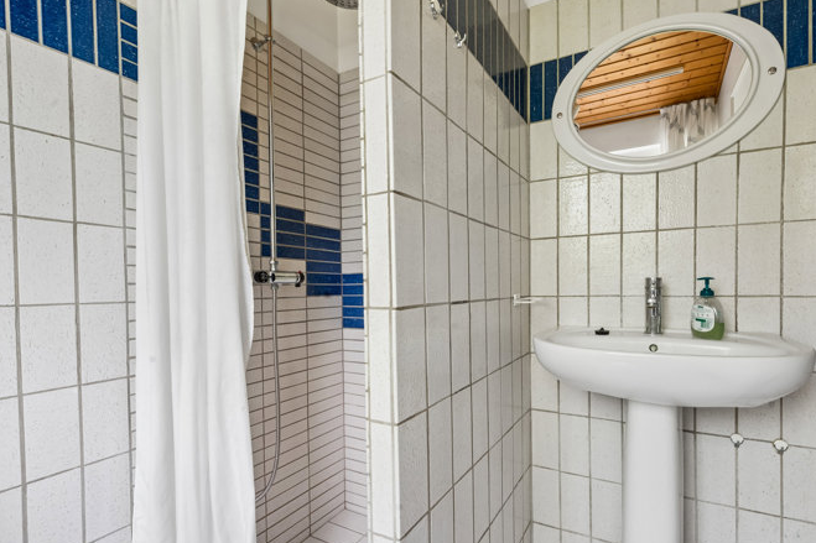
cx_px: 453
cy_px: 296
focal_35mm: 17
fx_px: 385
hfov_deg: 92.9
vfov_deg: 70.3
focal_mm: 14
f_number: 10
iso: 250
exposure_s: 1/8
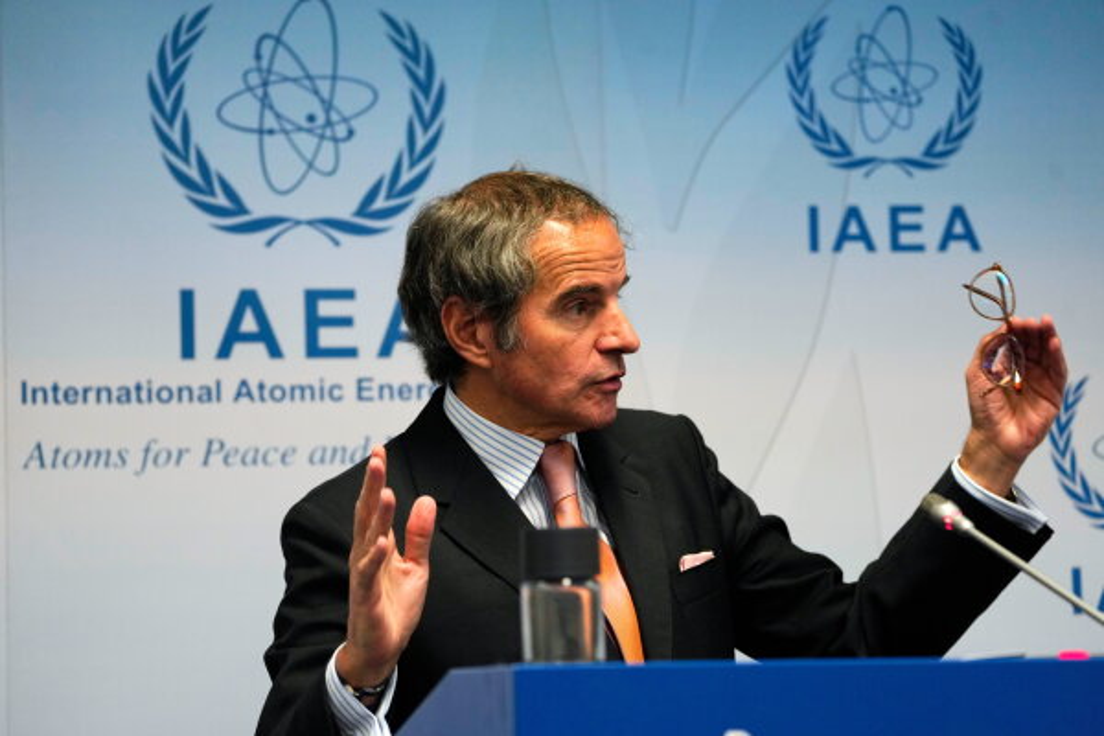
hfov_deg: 18.3
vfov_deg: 12.2
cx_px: 552
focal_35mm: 112
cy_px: 368
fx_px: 3434
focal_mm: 112
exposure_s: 1/160
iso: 1600
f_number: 4.5
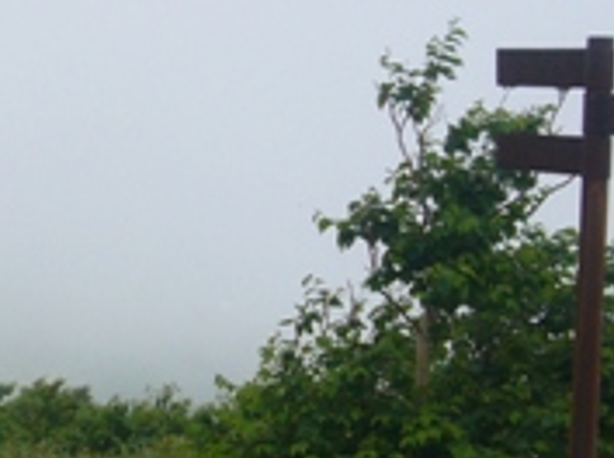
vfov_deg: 14.2
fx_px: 1841
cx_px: 94
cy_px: 250
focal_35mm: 104
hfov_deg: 18.7
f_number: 5.6
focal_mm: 4.9
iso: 80
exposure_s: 1/250
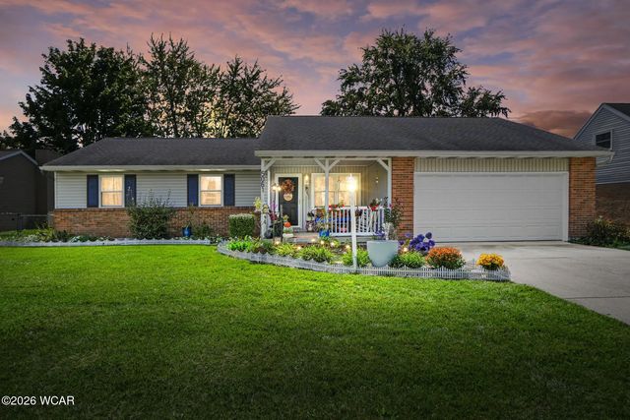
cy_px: 210
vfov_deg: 63.2
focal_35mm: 20
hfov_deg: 85.4
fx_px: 341
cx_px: 315
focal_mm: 13
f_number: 4
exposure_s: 1/800
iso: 100
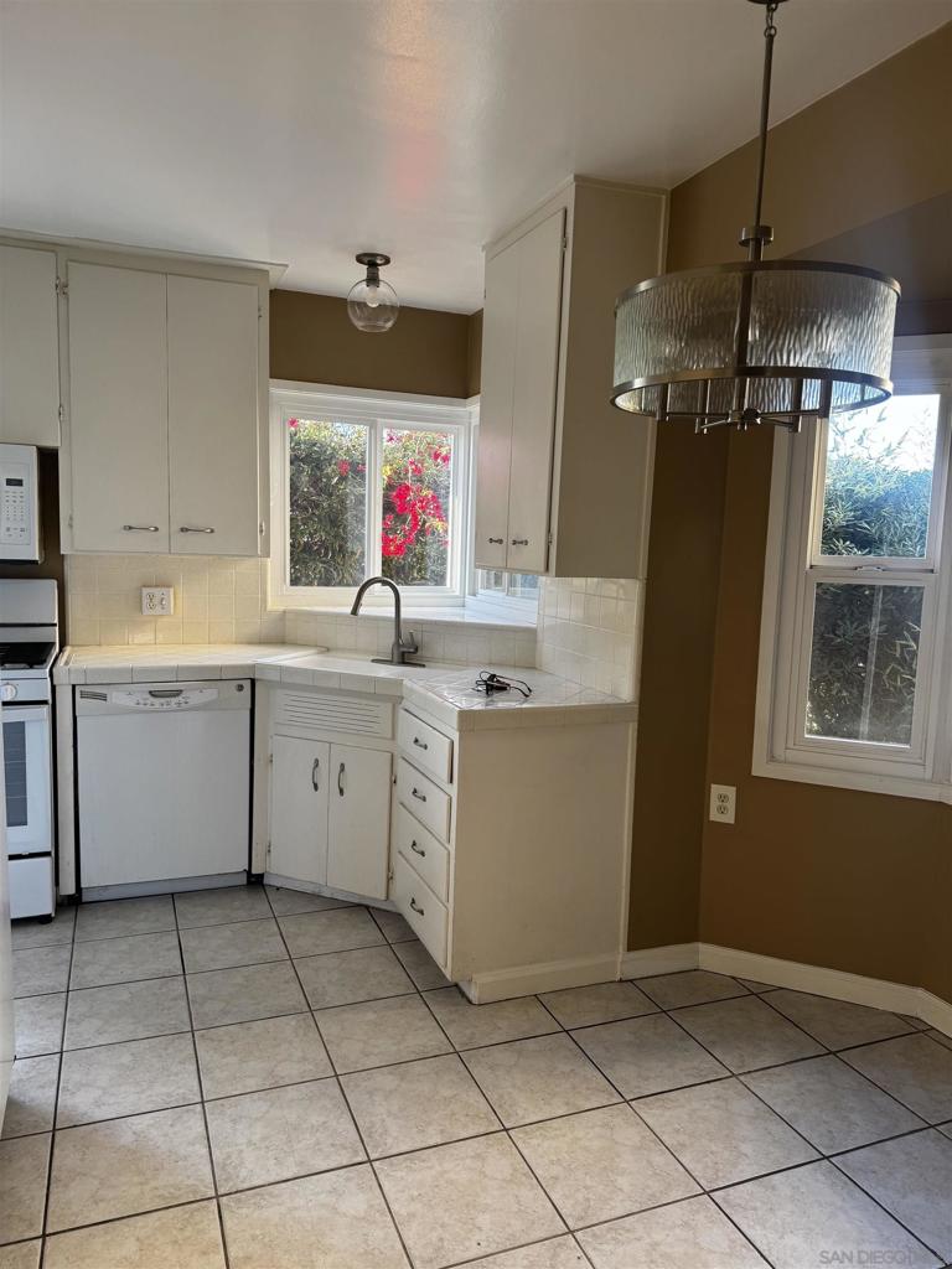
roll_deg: -2.6
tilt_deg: -6.6
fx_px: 880
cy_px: 634
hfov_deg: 56.8
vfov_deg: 71.6
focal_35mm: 24
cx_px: 476
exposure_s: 1/121
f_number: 1.78
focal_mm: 6.76
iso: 80
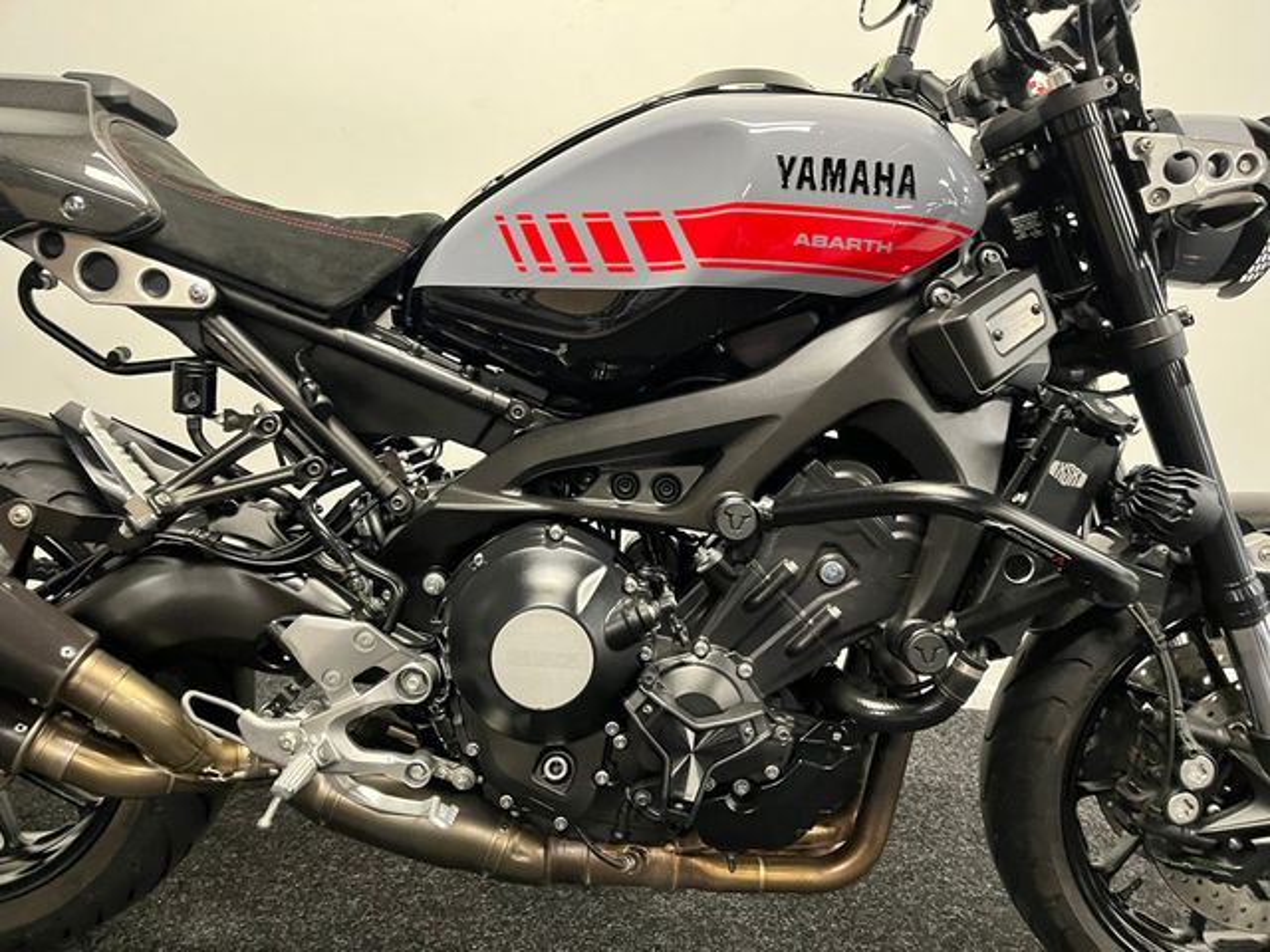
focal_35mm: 26
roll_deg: -4.1
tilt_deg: -11.4
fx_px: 954
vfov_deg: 53.1
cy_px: 476
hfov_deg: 67.3
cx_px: 635
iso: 500
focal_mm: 5.1
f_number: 1.6
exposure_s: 1/50
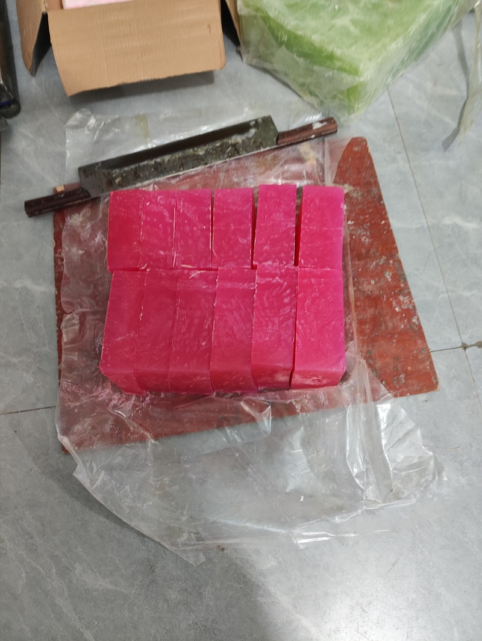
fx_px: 445
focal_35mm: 24
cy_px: 320
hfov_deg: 56.9
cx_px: 241
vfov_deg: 71.6
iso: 646
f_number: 1.8
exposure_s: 1/33.3
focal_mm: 4.68
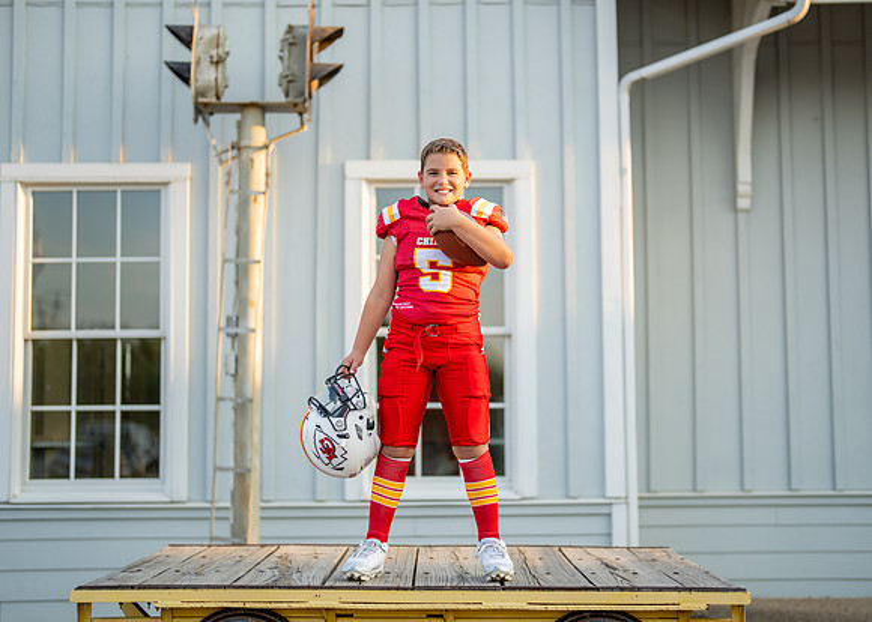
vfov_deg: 24.7
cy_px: 304
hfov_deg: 34.2
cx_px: 448
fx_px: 1419
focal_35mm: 57
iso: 200
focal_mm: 50
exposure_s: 1/2500
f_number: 1.2
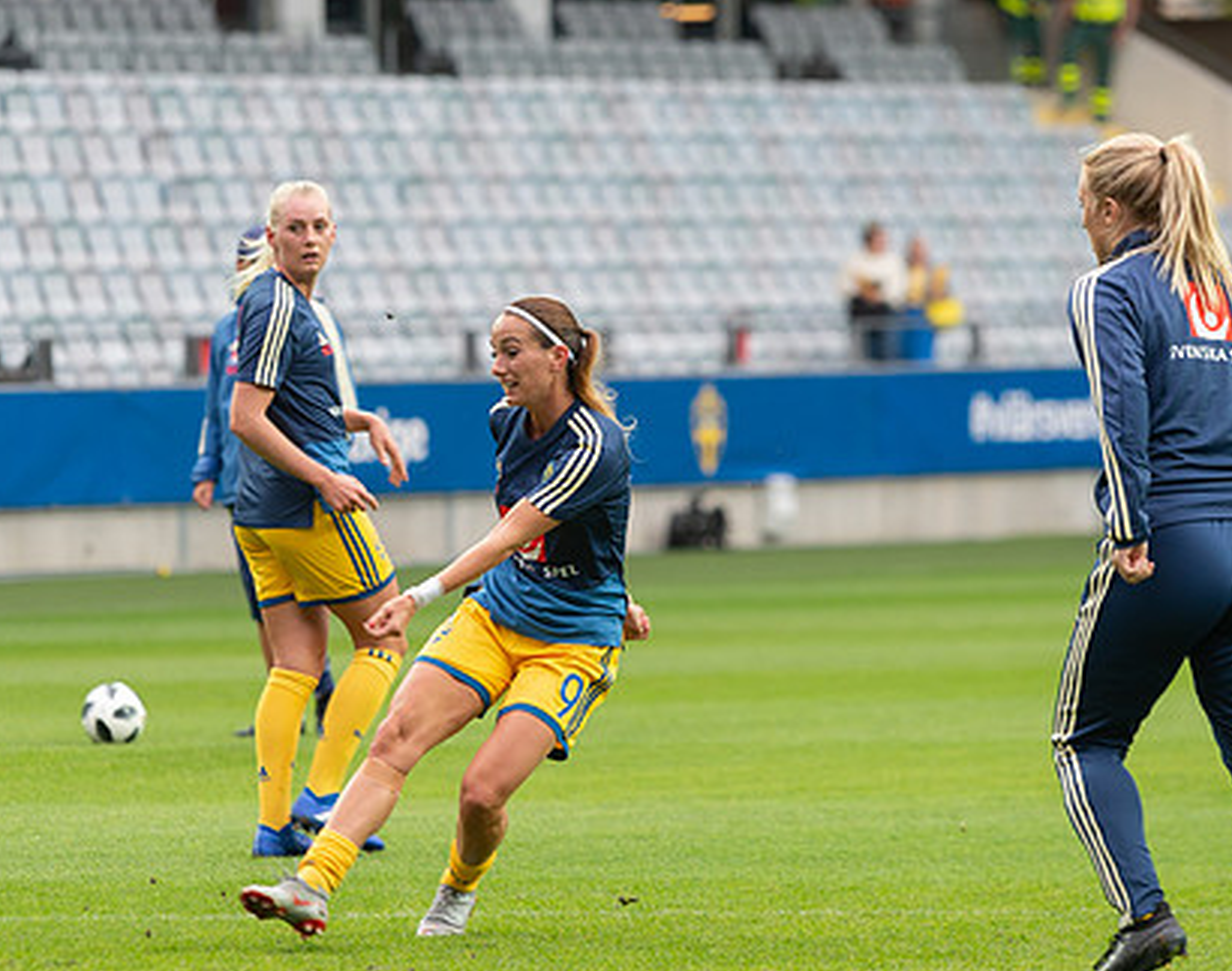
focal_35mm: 361
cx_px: 460
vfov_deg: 4.2
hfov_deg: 5.4
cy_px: 468
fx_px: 13085
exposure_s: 1/500
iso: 800
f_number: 4.5
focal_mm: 200
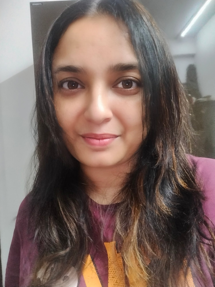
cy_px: 144
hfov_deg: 66.0
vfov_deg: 81.7
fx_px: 166
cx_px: 108
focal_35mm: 20
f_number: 2
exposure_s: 1/17
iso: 640
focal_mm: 3.41
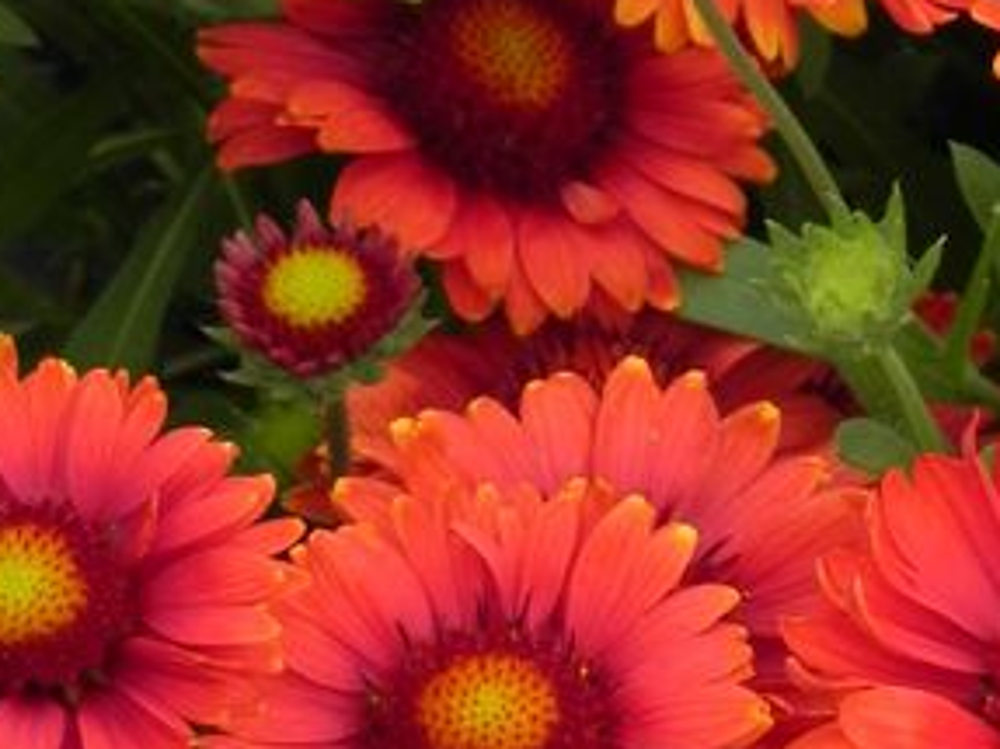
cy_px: 334
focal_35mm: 293
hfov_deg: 6.7
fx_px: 8461
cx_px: 1021
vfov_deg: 5.1
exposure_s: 1/160
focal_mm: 18.8
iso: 160
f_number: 5
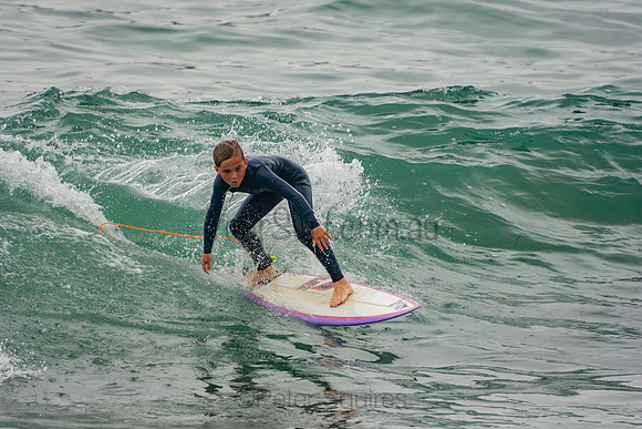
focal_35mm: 600
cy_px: 214
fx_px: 10702
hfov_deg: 3.4
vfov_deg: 2.3
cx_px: 321
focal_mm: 400
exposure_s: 1/1250
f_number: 5.6
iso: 320
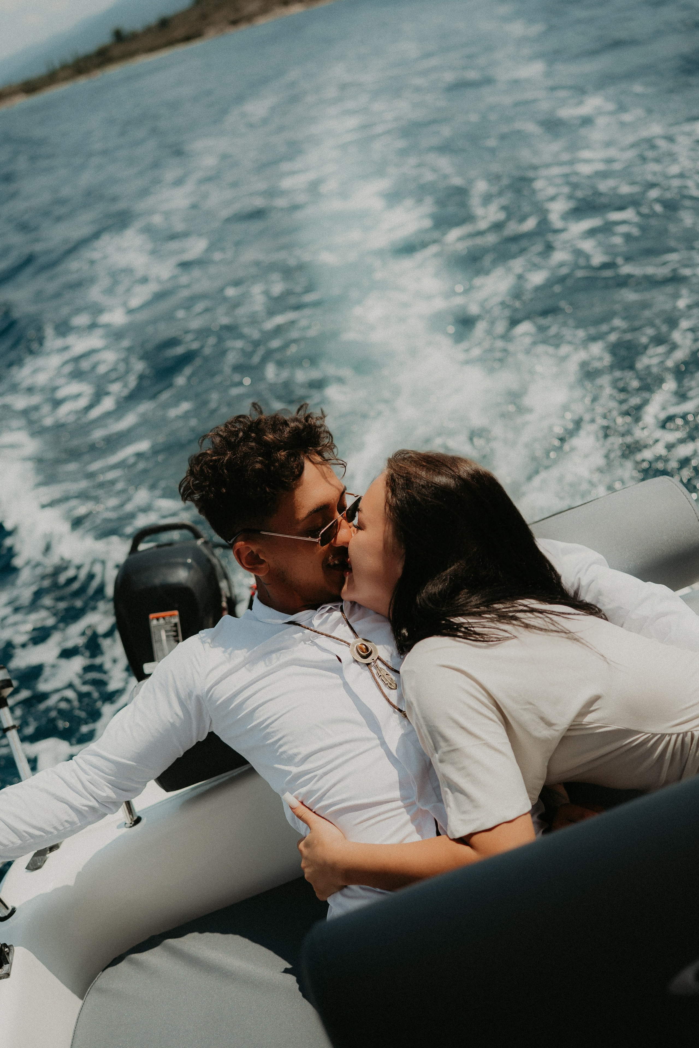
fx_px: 1019
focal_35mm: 35
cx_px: 350
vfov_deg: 54.4
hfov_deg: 37.9
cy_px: 524
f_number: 2
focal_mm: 35
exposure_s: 1/6400
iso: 160
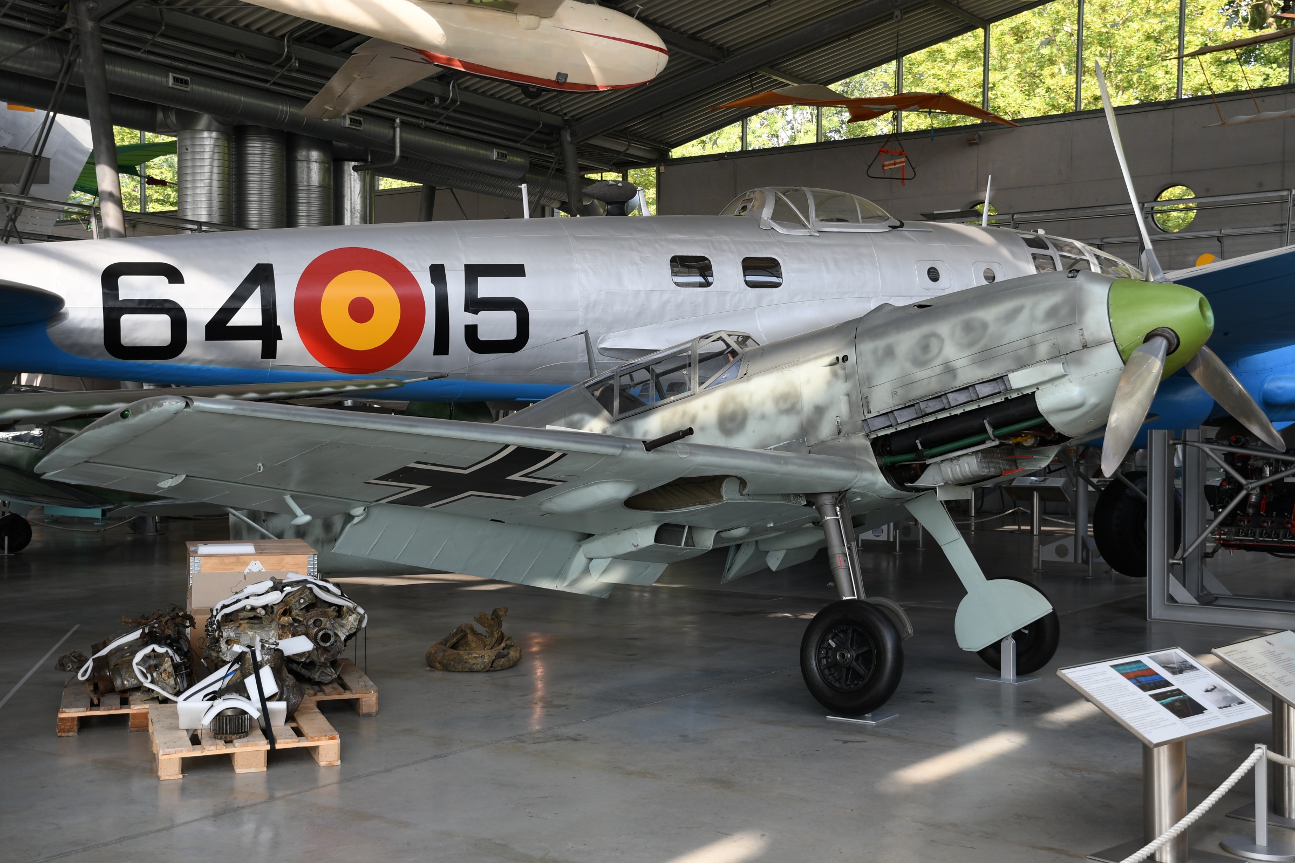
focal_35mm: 45
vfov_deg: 29.9
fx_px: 1619
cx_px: 648
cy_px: 432
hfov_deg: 43.6
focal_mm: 30
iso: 160
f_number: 4.5
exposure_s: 1/80
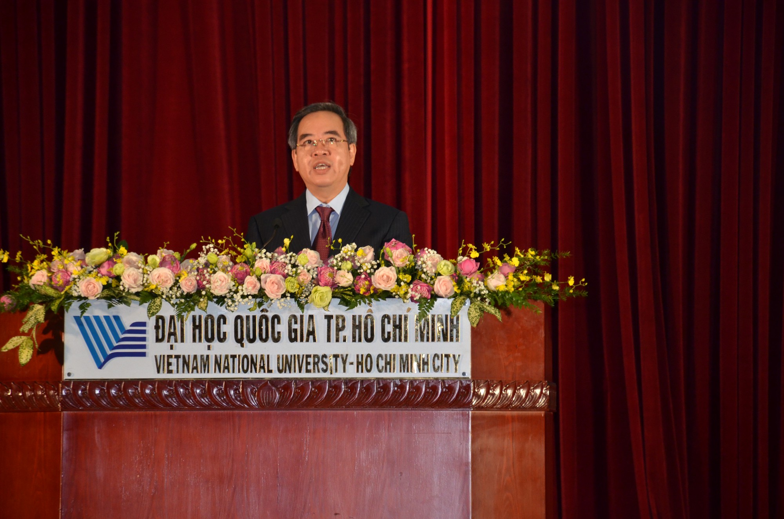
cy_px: 260
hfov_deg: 9.8
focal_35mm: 210
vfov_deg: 6.5
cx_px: 392
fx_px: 4564
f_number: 5.6
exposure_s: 1/60
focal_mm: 140
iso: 800
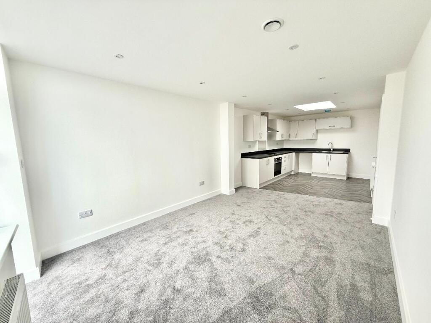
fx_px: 174
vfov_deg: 85.7
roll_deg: +1.4
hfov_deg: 102.1
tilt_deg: -6.0
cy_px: 162
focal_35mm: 14
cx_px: 216
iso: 50
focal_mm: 2.22
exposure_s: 1/101
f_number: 2.2
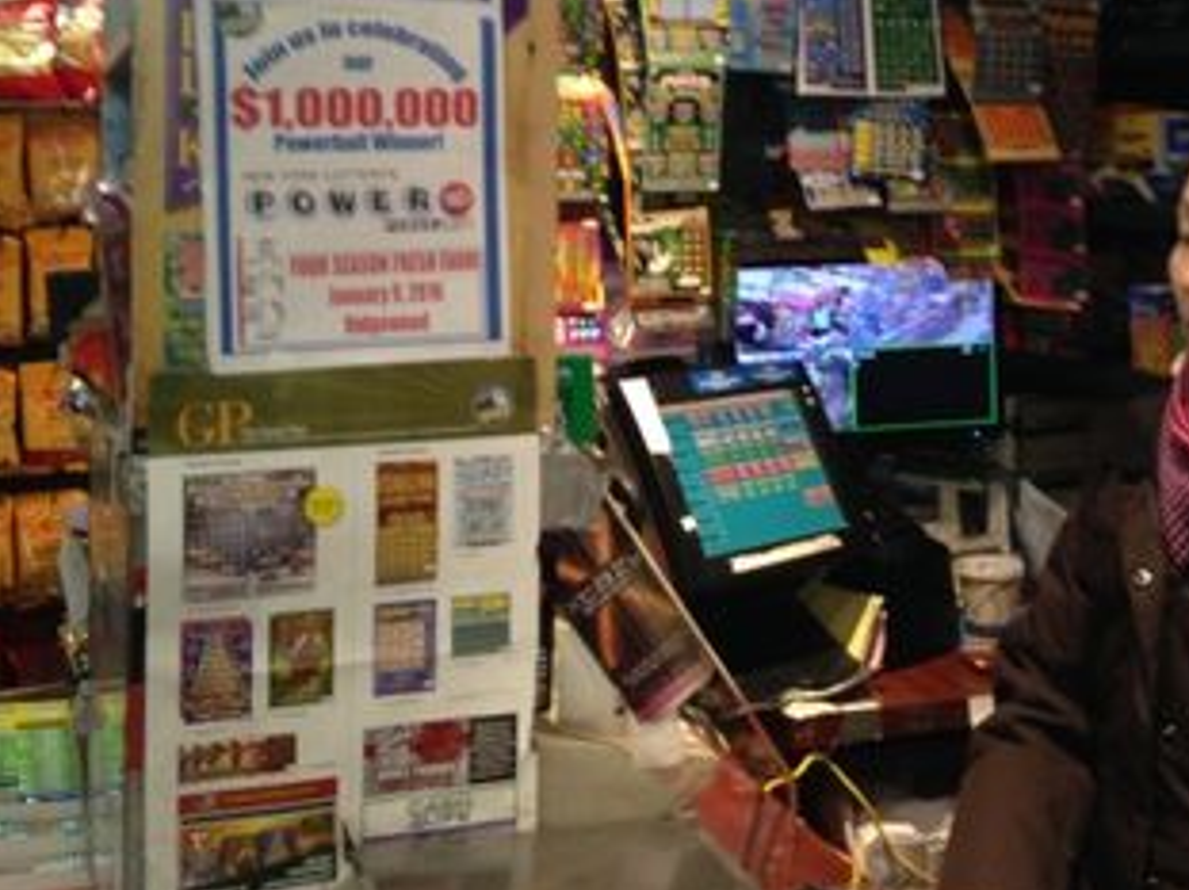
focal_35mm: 53
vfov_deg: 27.1
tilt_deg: -0.1
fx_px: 1820
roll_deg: -2.1
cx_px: 677
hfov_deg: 36.1
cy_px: 223
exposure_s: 1/20
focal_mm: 4.12
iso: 125
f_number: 2.4
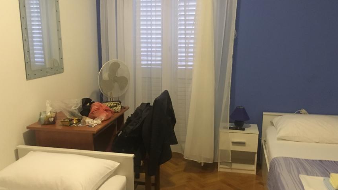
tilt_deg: -14.5
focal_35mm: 37
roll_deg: +0.1
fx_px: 332
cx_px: 158
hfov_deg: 54.0
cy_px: 114
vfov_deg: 31.9
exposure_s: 1/17
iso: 400
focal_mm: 4.15
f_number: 2.2
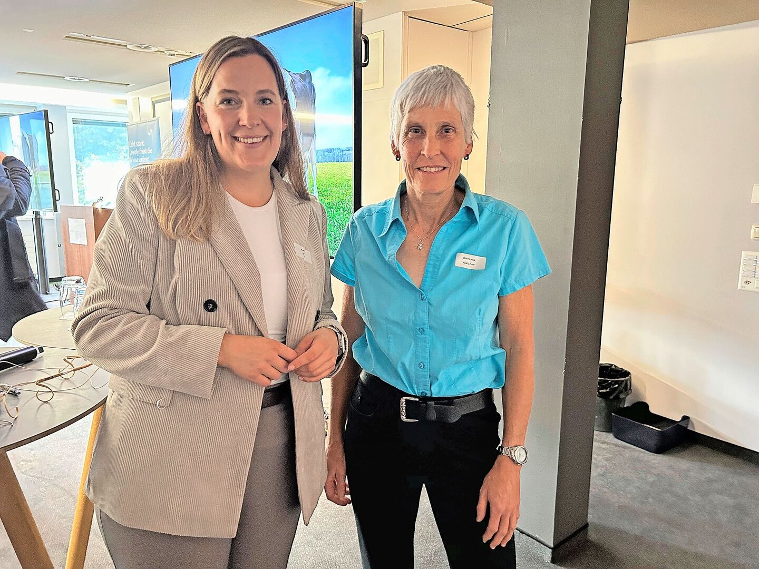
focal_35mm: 26
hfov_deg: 67.3
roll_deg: -0.8
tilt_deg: -9.0
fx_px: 570
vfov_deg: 53.1
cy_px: 284
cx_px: 380
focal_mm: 5.7
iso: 500
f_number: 1.5
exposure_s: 1/33
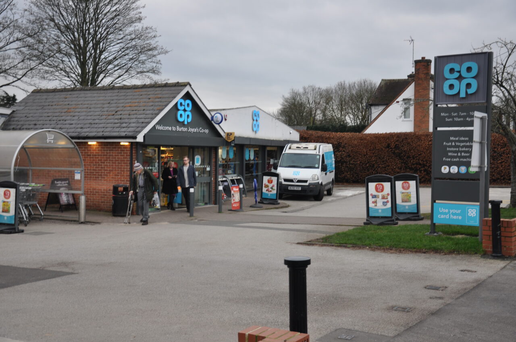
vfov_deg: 29.8
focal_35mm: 45
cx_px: 258
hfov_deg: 43.7
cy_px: 171
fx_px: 644
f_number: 4.5
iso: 200
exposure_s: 1/80
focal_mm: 30
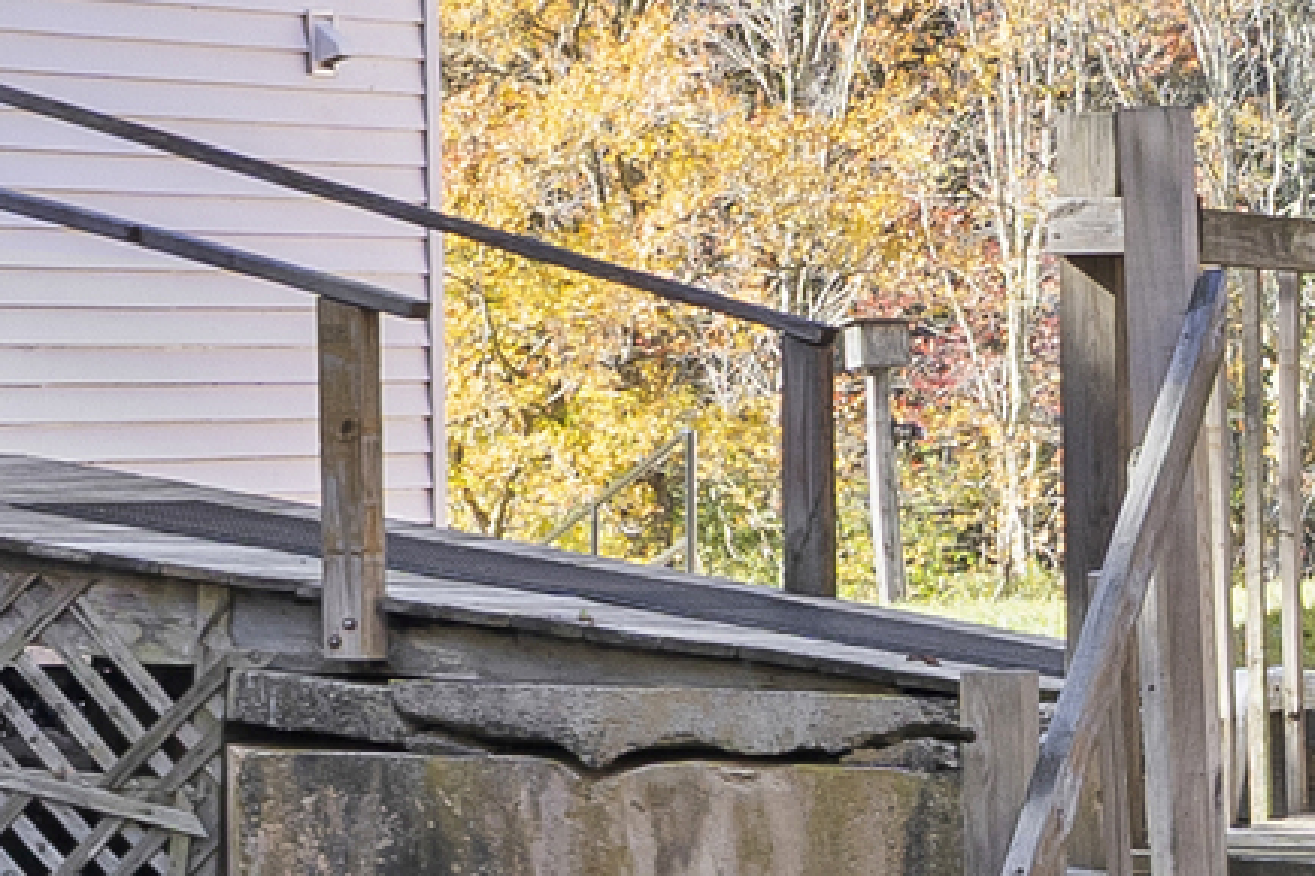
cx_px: -1730
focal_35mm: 170
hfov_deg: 10.6
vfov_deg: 8.1
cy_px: 440
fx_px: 6207
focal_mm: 24
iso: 400
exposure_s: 1/20
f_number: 8
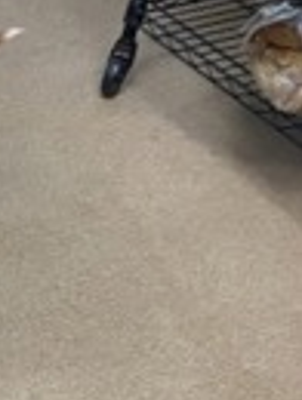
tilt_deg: -47.5
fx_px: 974
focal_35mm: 84
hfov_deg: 15.9
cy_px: 345
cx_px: -180
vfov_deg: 22.8
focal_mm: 4.25
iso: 125
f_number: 1.8
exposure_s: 1/62
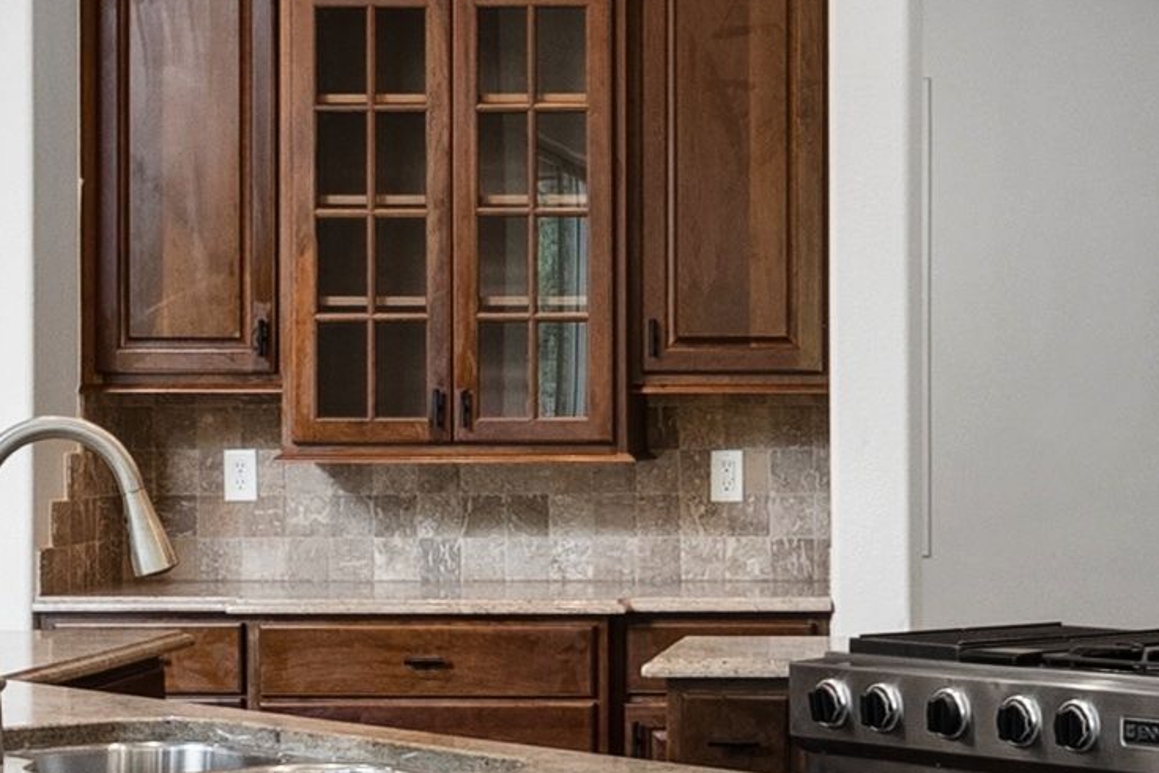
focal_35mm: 98
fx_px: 3155
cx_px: 1017
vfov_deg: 14.0
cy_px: 442
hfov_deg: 20.4
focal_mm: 17
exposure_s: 1/60
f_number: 8
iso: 640
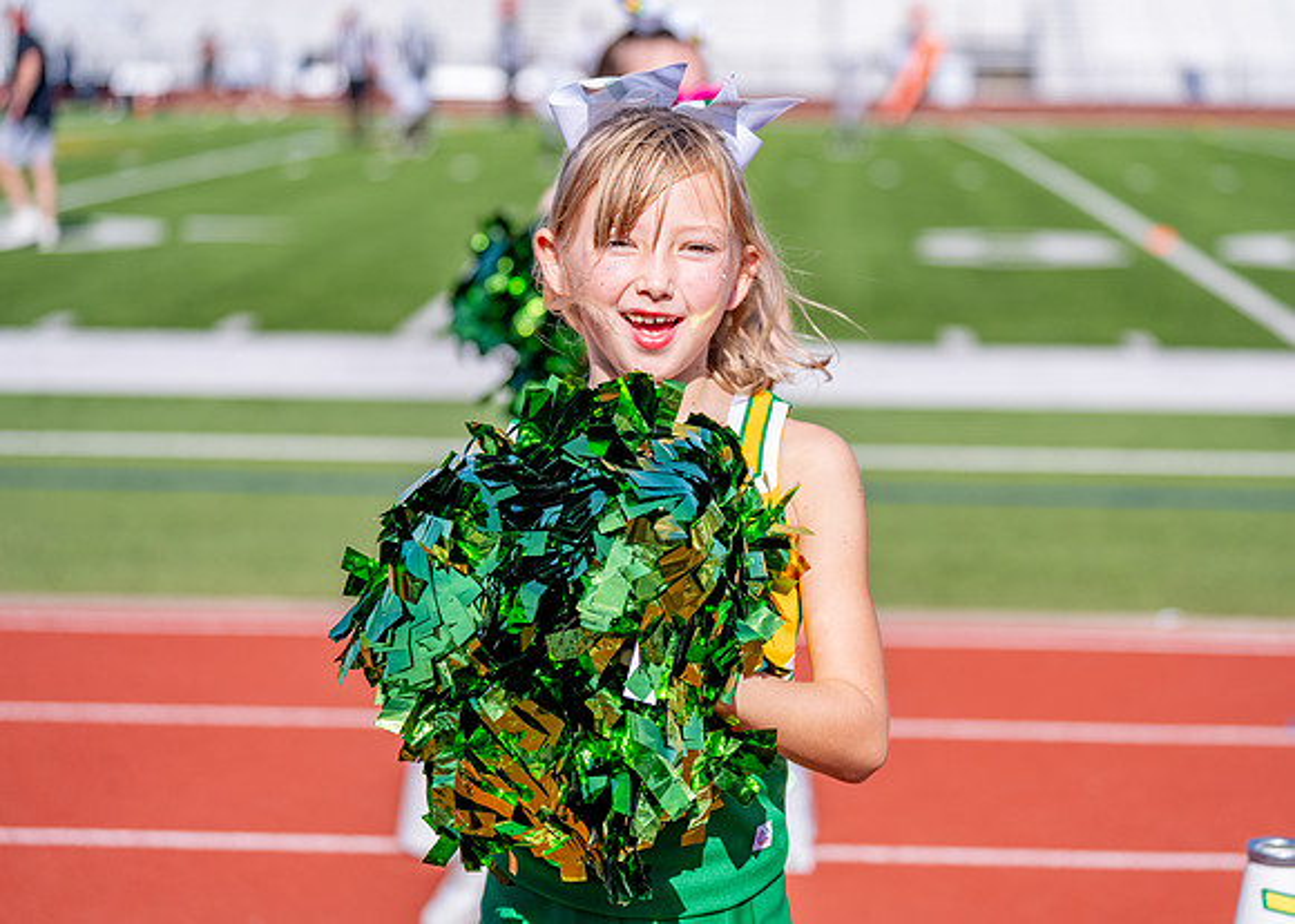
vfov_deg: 18.2
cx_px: 734
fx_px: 2883
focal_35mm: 78
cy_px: 439
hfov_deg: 25.3
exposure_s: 1/4000
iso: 160
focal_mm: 70
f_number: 2.8
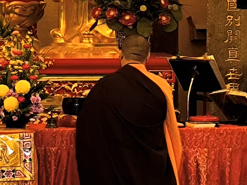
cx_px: 102
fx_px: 1612
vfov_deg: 6.5
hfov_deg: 8.8
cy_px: -52
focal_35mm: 226
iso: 320
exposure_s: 1/100
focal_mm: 6.14
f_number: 1.65
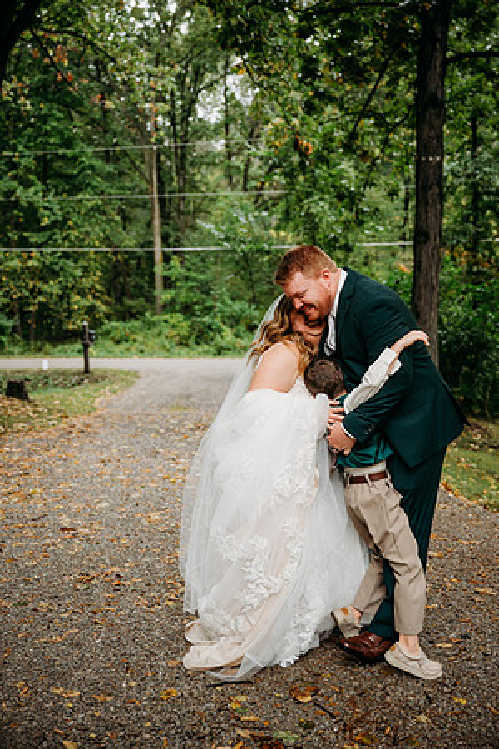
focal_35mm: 43
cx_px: 250
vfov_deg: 45.4
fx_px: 894
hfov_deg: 31.2
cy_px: 374
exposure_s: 1/500
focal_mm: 43
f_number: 3.2
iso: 200
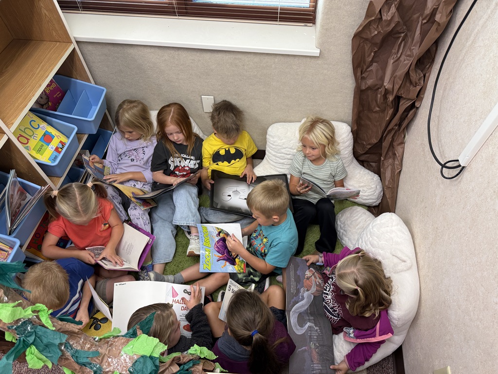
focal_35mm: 24
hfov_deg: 71.6
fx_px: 345
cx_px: 249
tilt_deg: -53.2
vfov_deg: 56.8
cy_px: 187
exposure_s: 1/120
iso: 200
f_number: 1.78
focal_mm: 6.76
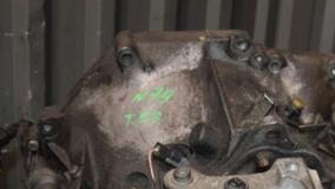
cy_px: 228
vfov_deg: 15.9
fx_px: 649
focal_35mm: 73
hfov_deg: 28.5
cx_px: 250
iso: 800
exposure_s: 1/60
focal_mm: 22
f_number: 5
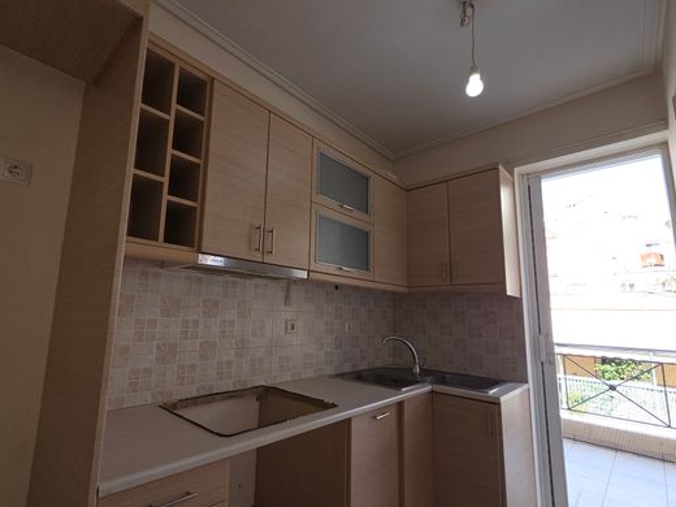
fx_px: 312
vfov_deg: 78.1
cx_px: 303
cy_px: 263
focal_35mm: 16
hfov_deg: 94.2
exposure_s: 1/182
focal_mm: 2.2
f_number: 2.2
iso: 50
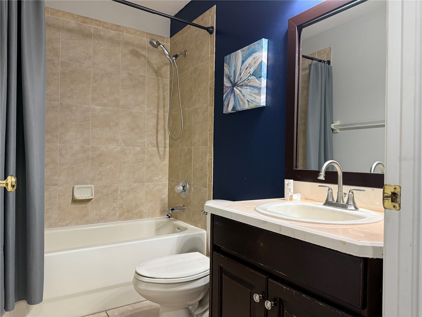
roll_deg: -0.2
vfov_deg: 56.8
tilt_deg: +1.0
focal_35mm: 24
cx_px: 211
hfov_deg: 71.6
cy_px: 158
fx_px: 293
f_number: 1.78
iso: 320
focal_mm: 6.76
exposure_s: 1/60
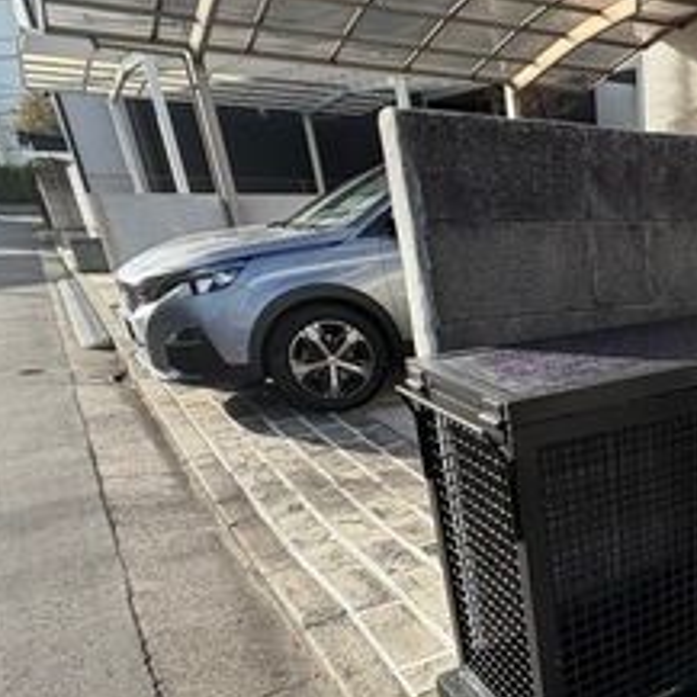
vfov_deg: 48.8
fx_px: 729
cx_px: 726
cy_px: 533
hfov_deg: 42.6
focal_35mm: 32
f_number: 2.2
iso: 50
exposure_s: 1/502
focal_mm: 2.22
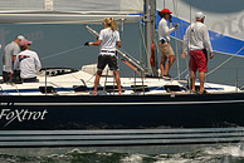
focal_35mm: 209
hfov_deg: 9.8
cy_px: -31
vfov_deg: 6.6
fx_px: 1419
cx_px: 109
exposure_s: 1/800
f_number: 8
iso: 280
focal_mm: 70
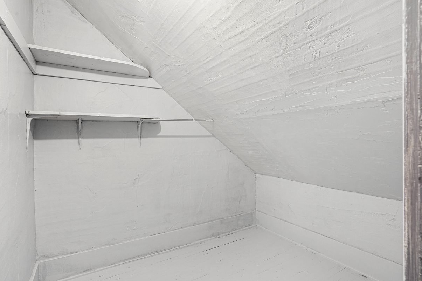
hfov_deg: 93.2
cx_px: 199
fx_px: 199
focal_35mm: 17
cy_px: 141
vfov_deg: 70.4
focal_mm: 16
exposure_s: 1/2.5
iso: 400
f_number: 9
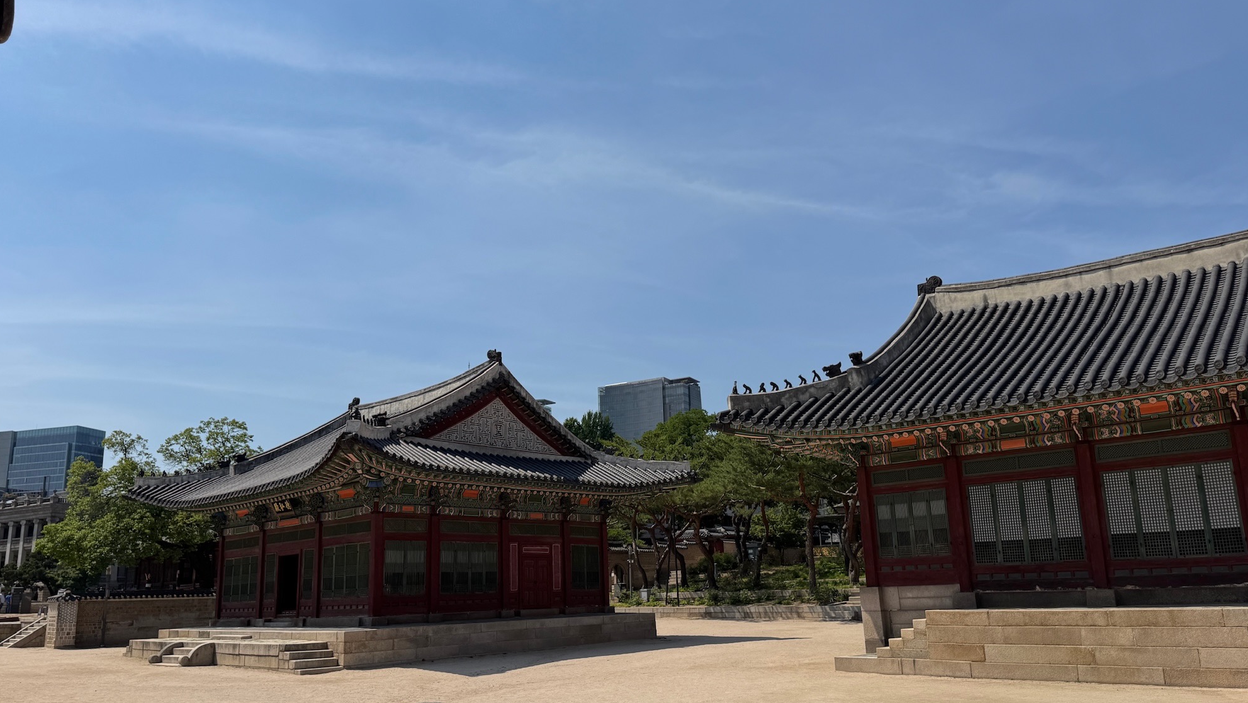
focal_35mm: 27
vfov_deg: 42.8
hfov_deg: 69.9
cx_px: 627
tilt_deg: +12.1
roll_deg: +2.2
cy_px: 396
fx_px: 894
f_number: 1.78
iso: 80
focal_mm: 6.76
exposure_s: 1/9009
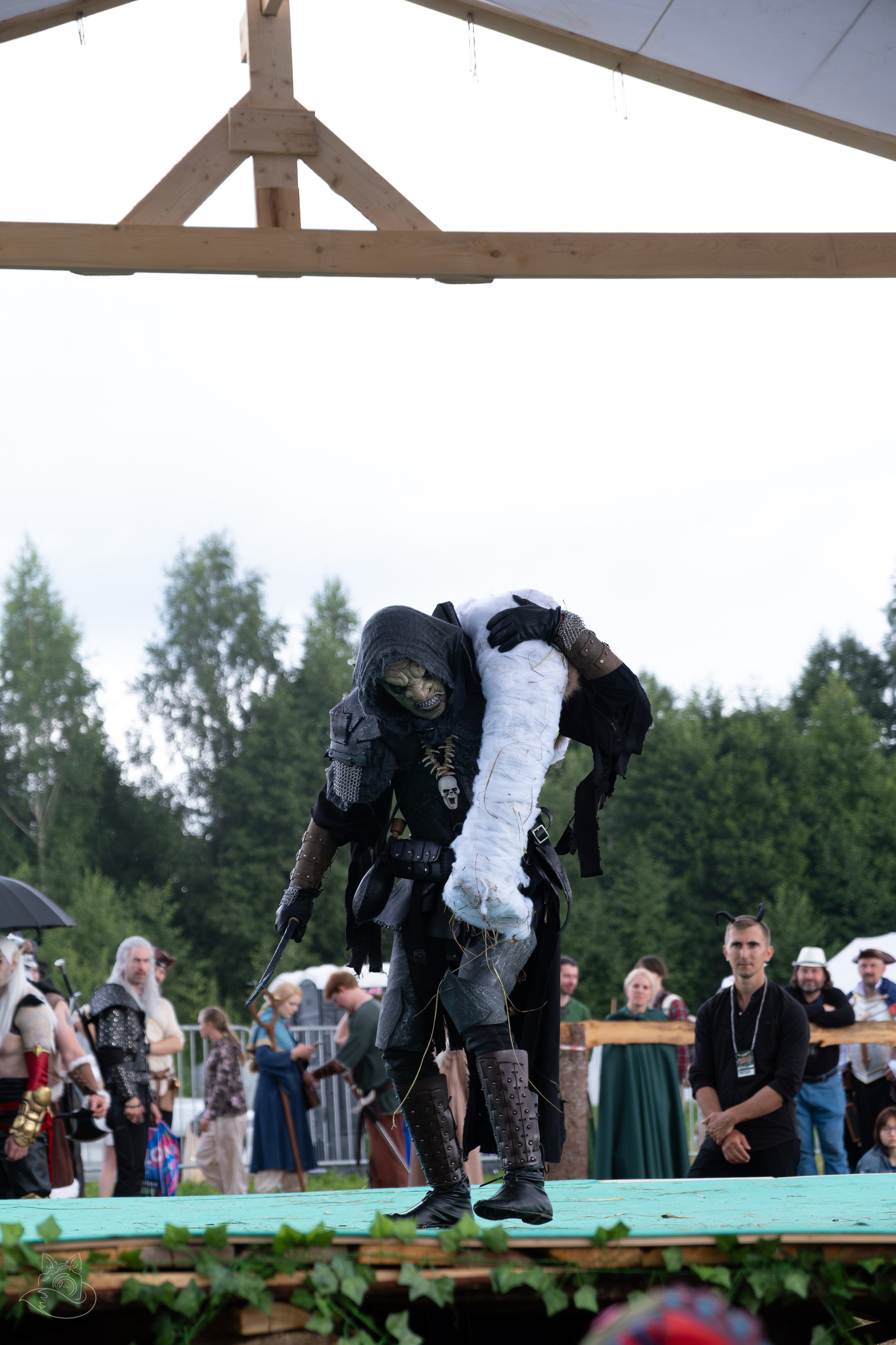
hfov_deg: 16.5
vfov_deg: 24.5
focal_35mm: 83
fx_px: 3098
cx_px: 448
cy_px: 672
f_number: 3.6
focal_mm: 55
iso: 800
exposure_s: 1/640
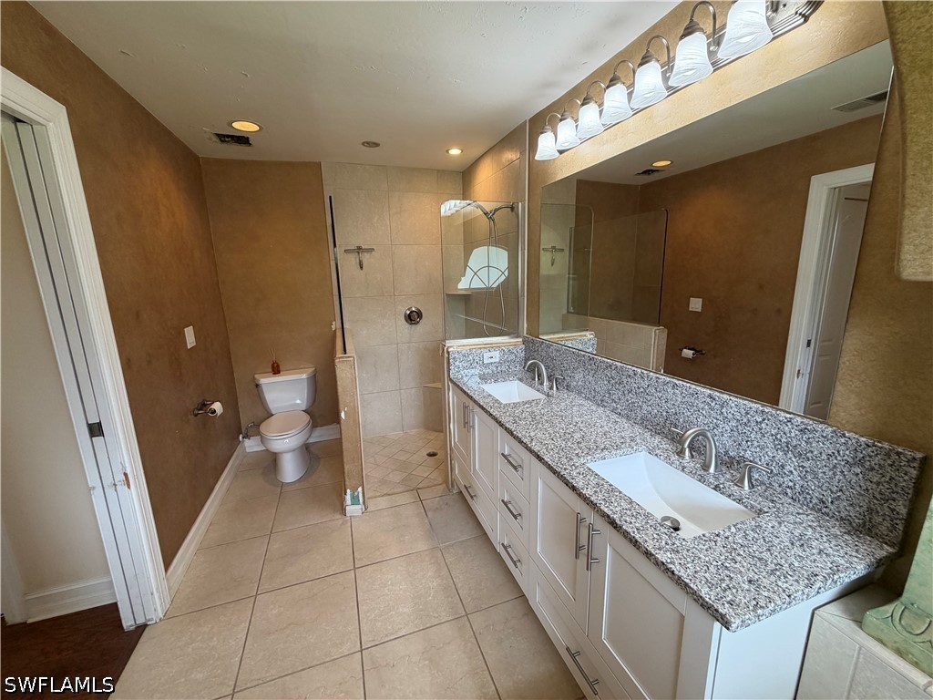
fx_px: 377
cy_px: 350
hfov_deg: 102.1
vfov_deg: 85.7
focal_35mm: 14
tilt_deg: -11.6
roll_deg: +1.3
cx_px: 466
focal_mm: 2.22
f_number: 2.2
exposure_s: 1/120
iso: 160
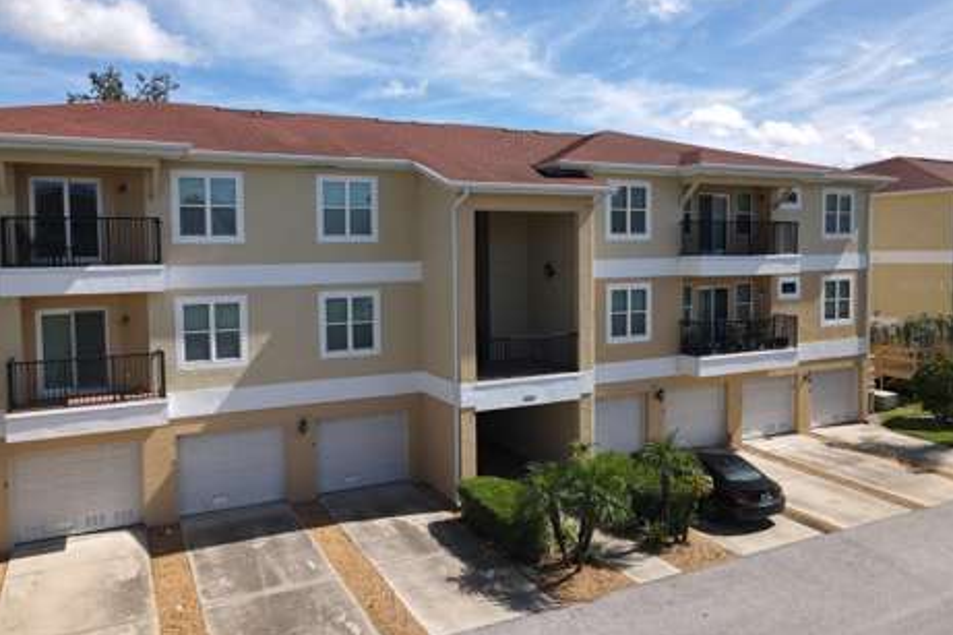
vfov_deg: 49.4
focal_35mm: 26
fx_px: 688
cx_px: 461
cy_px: 285
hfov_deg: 69.4
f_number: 2.8
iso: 100
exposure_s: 1/15
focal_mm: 4.5
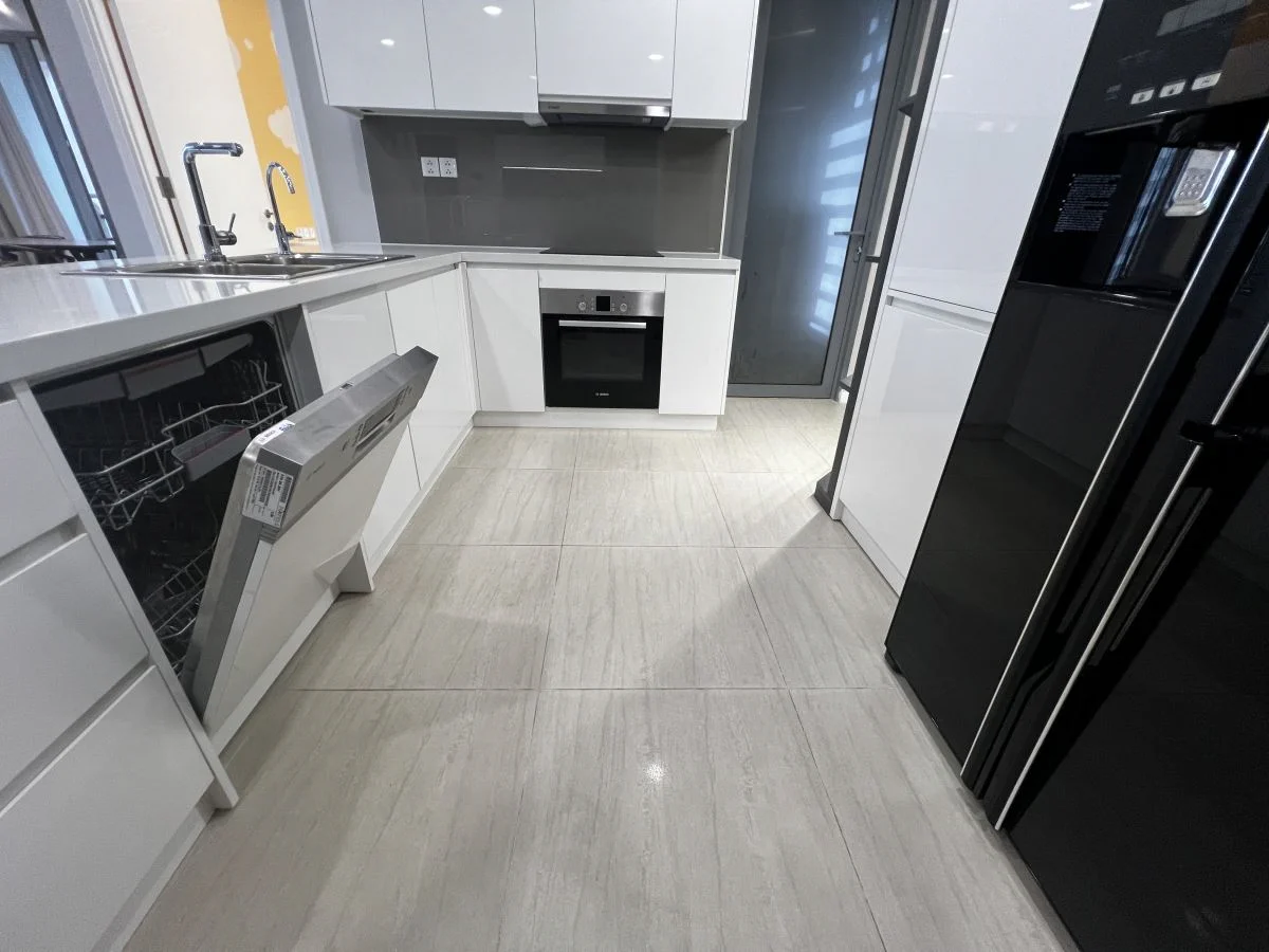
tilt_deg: -26.5
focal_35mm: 13
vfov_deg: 89.9
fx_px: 477
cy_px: 476
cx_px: 634
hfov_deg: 106.2
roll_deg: -2.3
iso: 125
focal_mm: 1.57
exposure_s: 1/100
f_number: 1.8
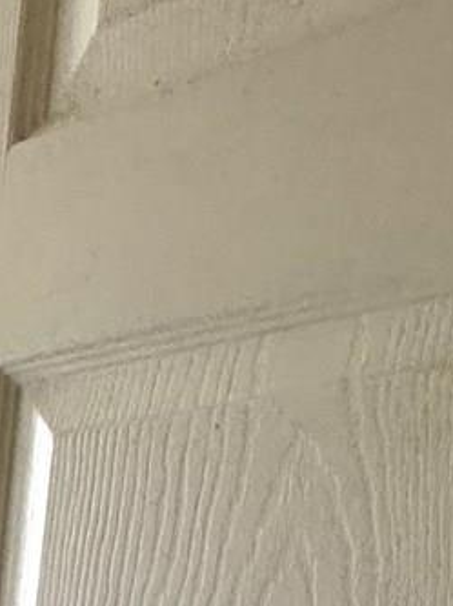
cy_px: 1146
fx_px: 1696
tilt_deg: -13.5
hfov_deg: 12.3
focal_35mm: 97
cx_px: -613
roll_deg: -0.7
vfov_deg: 16.4
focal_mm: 2.22
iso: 250
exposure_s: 1/120
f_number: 2.2
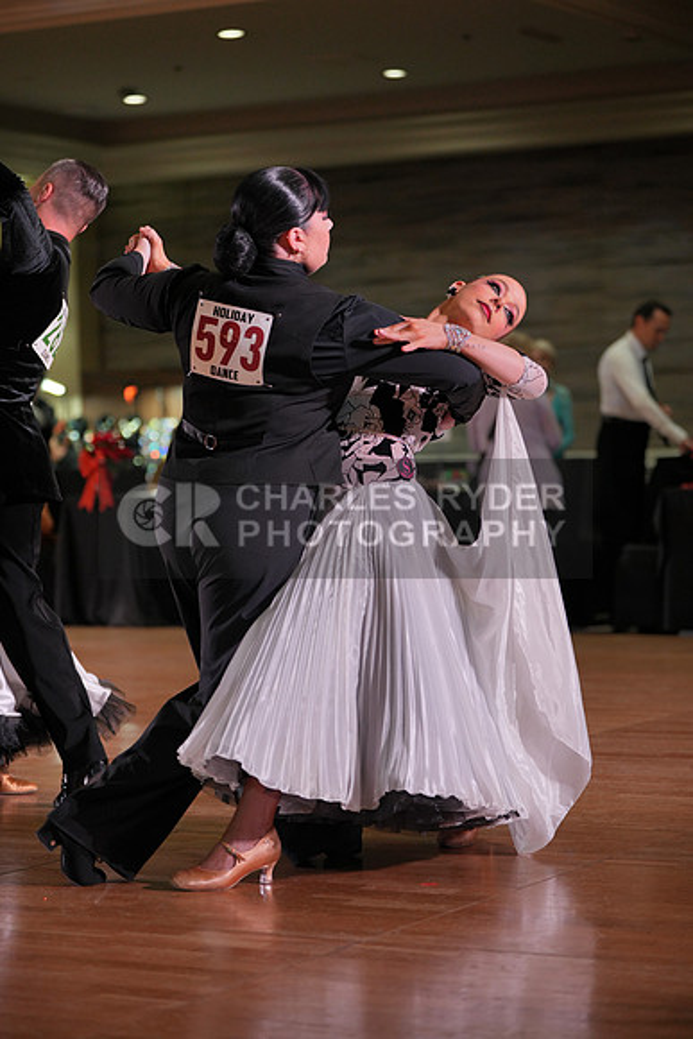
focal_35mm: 88
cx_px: 346
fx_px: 2539
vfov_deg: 23.1
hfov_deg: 15.5
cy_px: 520
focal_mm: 88
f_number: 2.8
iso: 800
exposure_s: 1/500
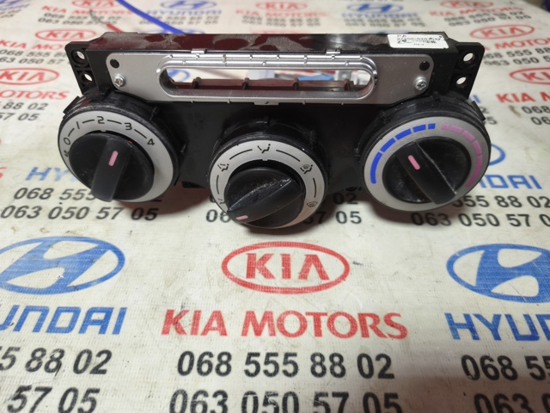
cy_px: 206
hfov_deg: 73.9
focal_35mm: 23
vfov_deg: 58.9
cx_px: 275
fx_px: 365
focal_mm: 5.35
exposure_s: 1/50
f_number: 1.7
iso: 640
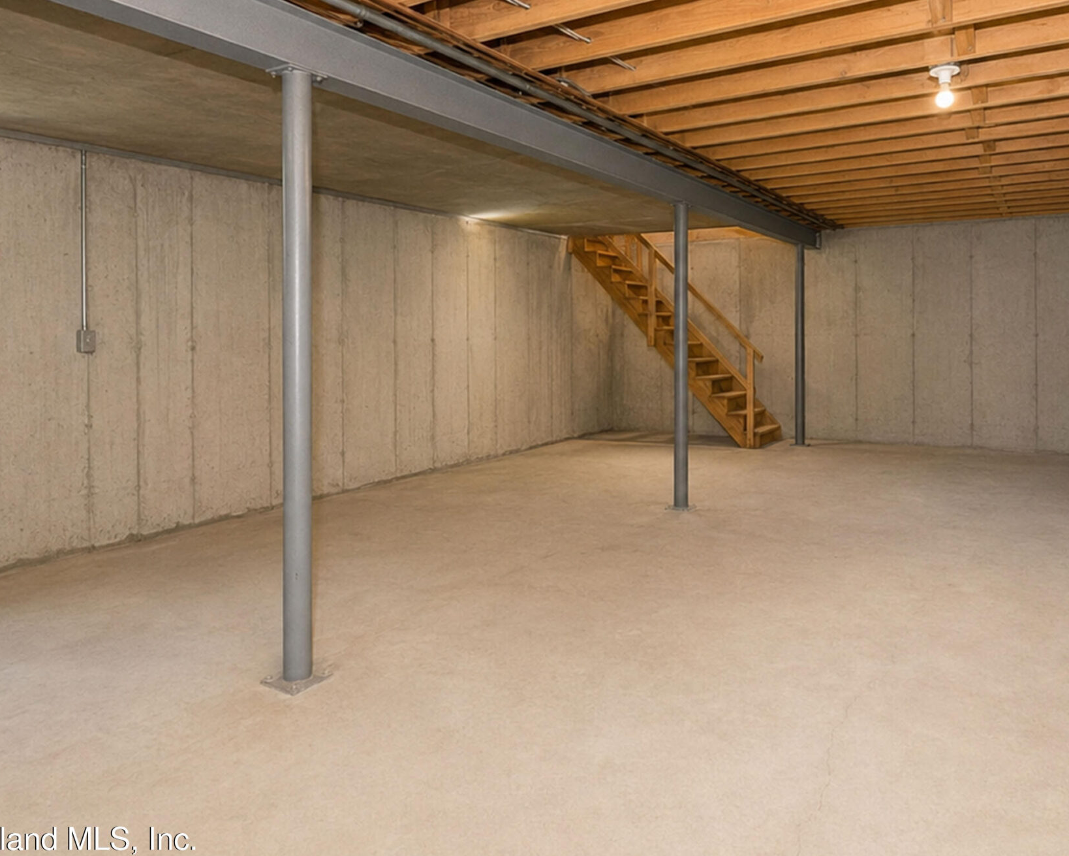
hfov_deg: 74.6
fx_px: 696
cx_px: 608
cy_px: 333
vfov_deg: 62.5
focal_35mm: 22
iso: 2000
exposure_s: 1/60
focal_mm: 10
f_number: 7.1
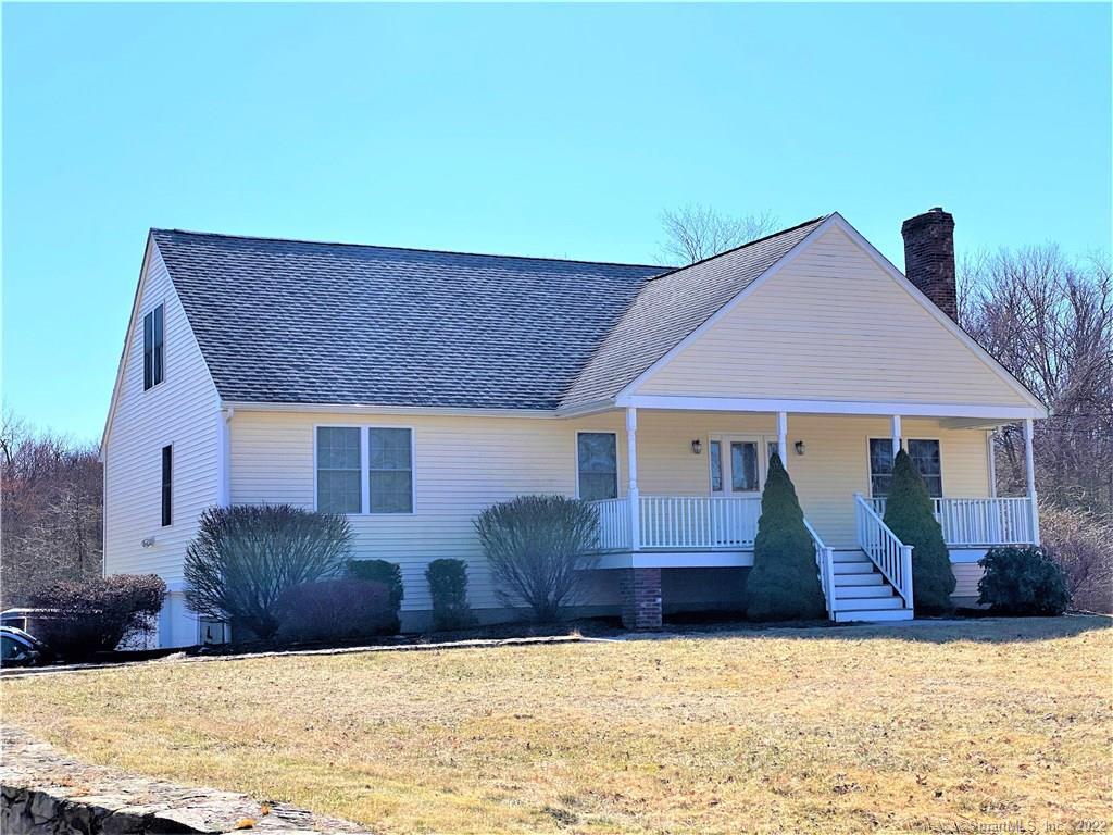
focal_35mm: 52
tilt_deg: +5.4
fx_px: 1672
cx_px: 556
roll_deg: +0.9
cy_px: 418
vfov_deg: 28.0
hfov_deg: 36.8
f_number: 2
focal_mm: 6
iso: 20
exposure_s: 1/2519
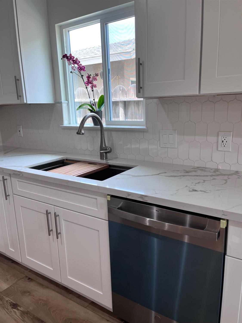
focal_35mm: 26
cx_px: 121
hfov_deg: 53.1
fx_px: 242
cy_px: 162
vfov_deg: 67.3
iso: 64
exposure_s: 1/120
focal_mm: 5.1
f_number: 1.6
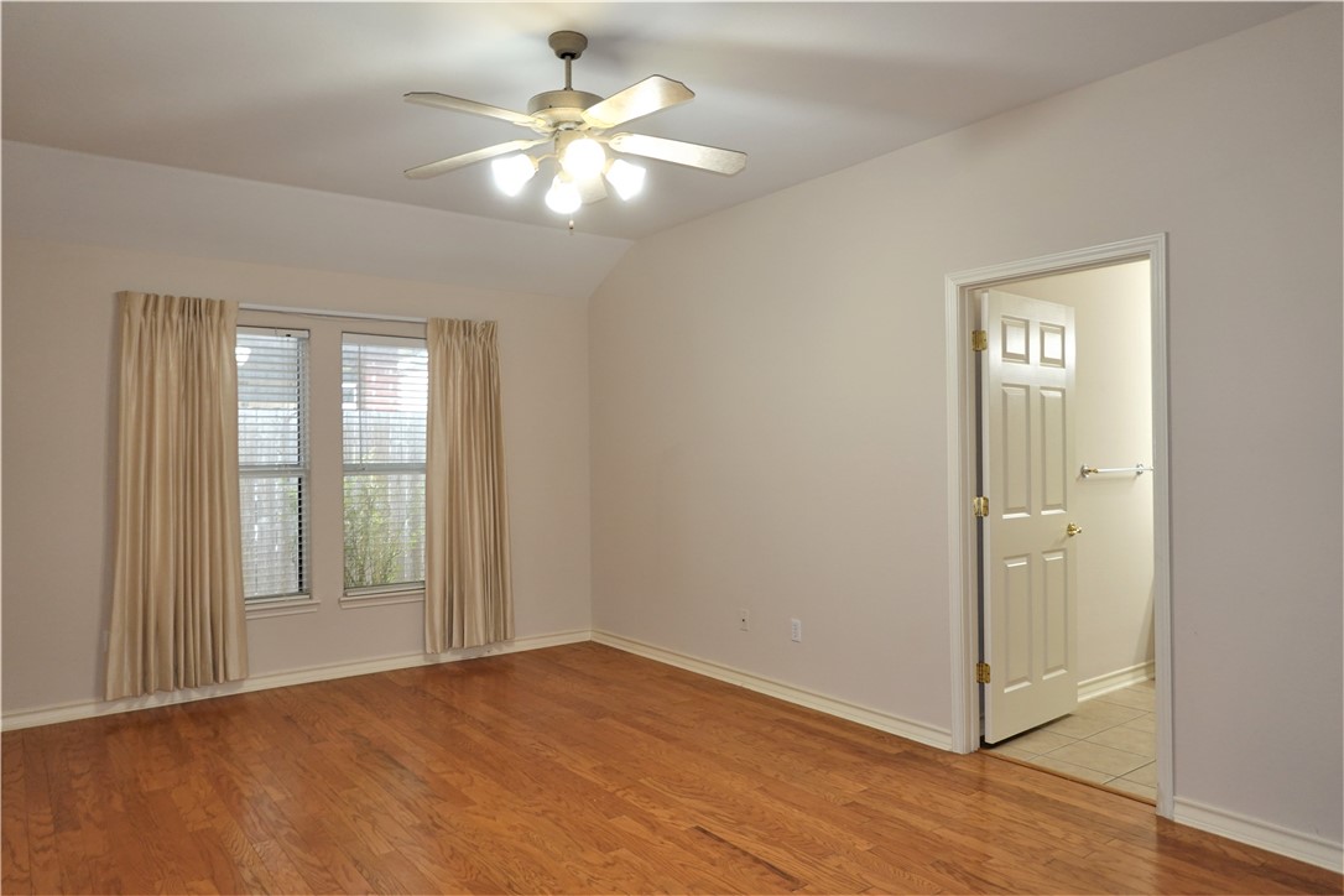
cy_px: 448
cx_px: 672
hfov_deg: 73.7
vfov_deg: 53.1
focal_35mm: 24
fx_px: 896
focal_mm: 9
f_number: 2.8
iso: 250
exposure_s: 1/30
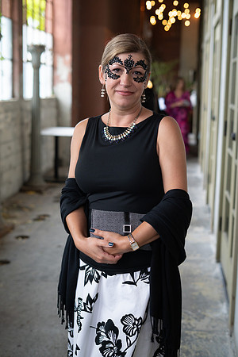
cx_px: 119
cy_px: 178
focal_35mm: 50
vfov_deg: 39.6
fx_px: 496
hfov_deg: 27.0
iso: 400
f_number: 2.8
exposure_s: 1/100
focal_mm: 50
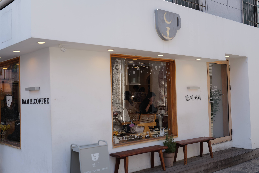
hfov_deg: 45.5
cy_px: 86
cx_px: 130
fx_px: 309
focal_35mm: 43
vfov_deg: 31.2
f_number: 4
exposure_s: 1/160
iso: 100
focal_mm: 43
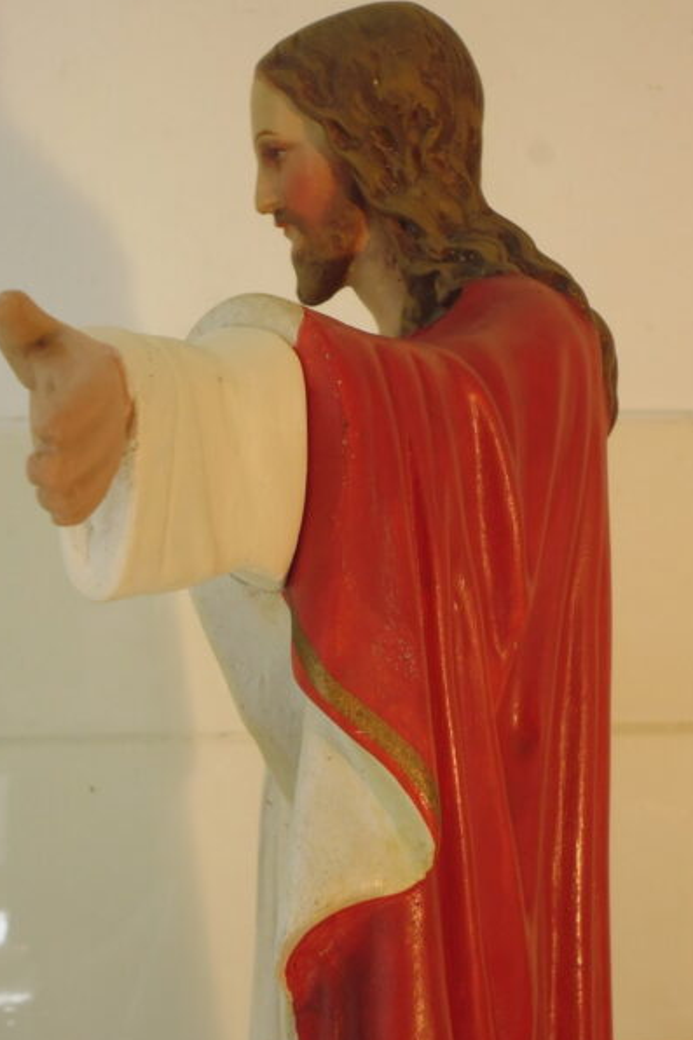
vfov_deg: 32.4
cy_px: 568
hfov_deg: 21.9
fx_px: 1791
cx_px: 314
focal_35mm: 62
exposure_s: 1/80
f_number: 4.1
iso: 200
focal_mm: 9.2
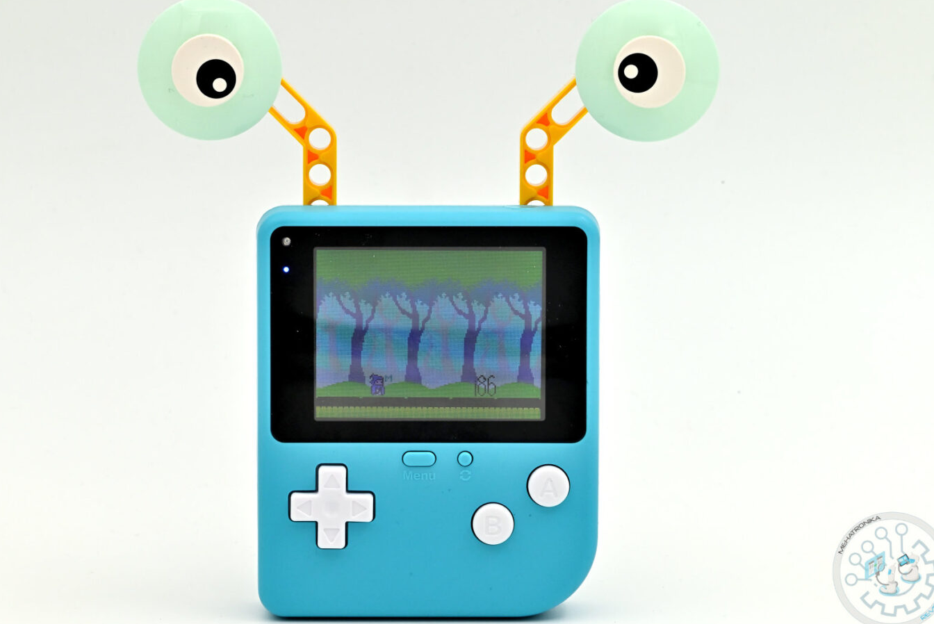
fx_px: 3115
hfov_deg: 17.0
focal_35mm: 120
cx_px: 430
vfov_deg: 11.4
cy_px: 318
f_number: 22
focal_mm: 105
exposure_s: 1/60
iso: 800
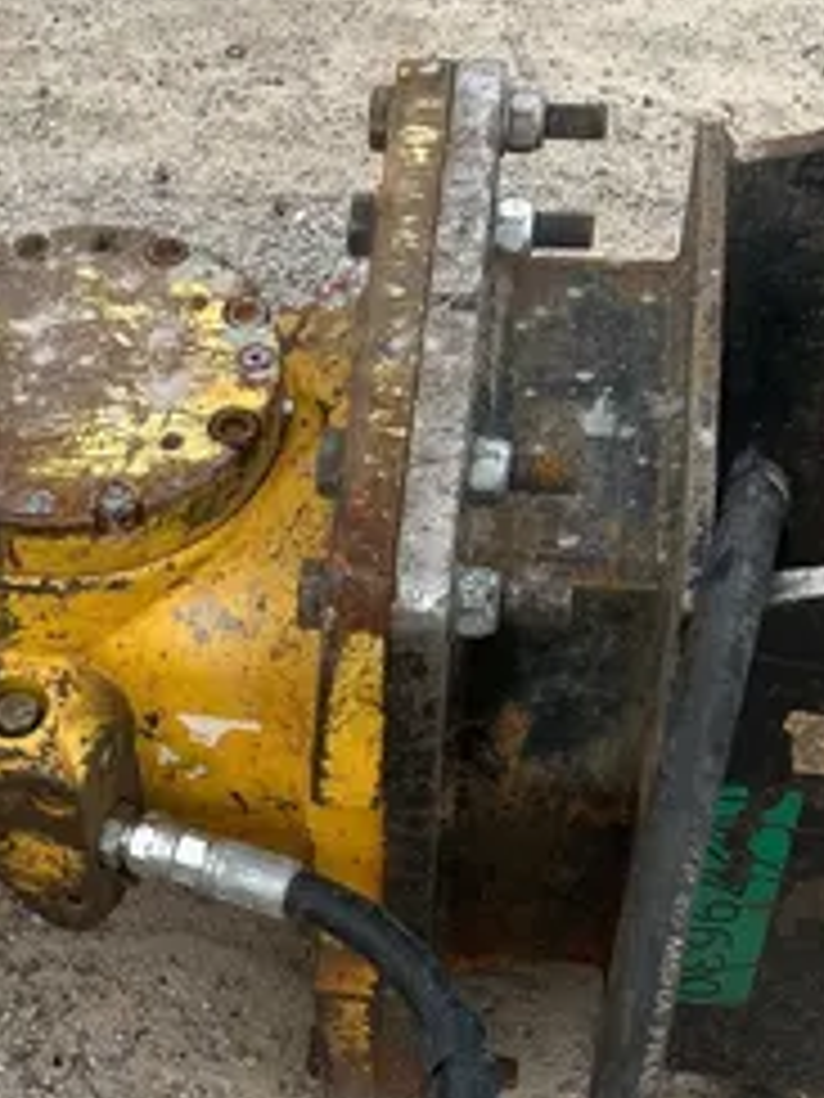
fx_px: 2476
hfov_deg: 17.9
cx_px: -176
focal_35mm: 78
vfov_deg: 24.7
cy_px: 839
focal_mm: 5.7
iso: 50
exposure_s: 1/1224
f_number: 1.5
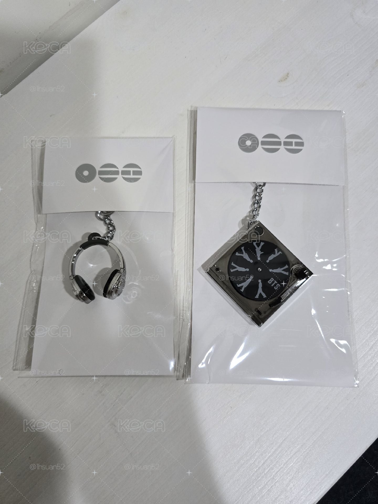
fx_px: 335
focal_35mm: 23
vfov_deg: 73.9
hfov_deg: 58.9
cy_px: 252
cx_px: 189
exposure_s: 1/120
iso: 400
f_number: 1.7
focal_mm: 6.3
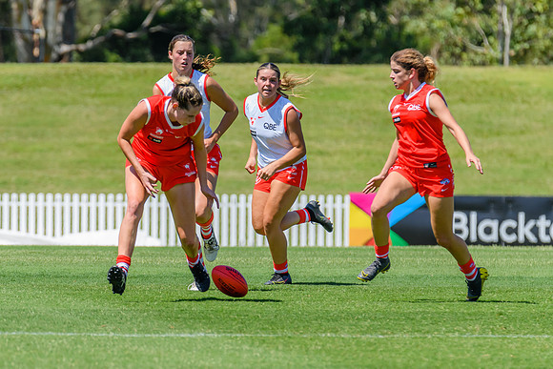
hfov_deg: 3.3
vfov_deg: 2.2
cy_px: 217
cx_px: 197
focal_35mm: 620
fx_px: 9524
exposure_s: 1/2000
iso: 800
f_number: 9
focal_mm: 400
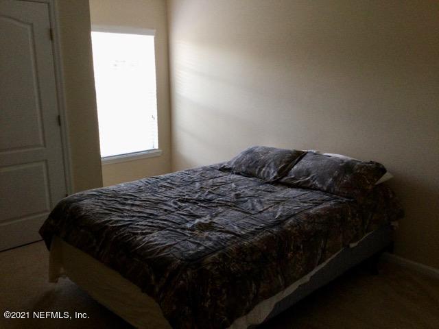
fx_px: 393
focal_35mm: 31
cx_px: 220
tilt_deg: -15.5
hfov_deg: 58.4
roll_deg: +0.9
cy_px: 164
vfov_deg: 45.4
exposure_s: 1/30
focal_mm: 3.3
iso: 80
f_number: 2.4
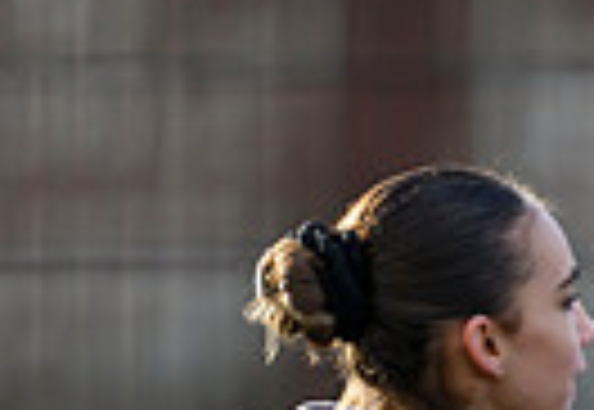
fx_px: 32781
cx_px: 1033
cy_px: 761
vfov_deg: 0.7
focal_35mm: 1966
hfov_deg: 1.0
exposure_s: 1/2000
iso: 500
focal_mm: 400
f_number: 3.2
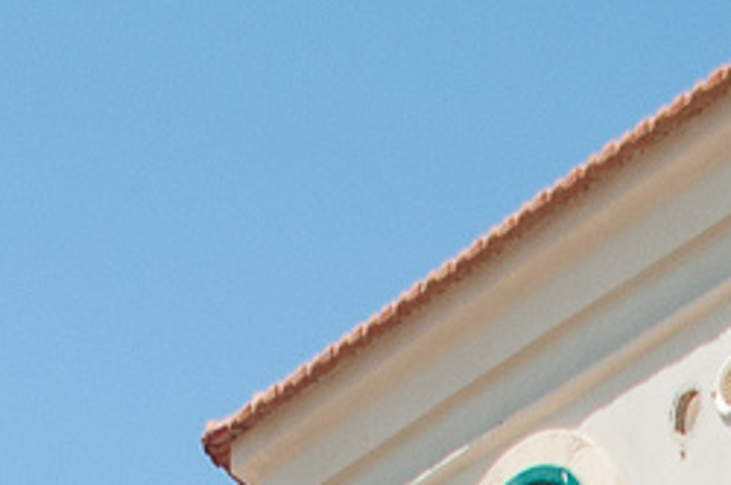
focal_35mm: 183
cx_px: 1126
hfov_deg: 10.8
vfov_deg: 6.6
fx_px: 3711
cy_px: 1638
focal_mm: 18
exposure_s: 1/500
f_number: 5.6
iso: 200
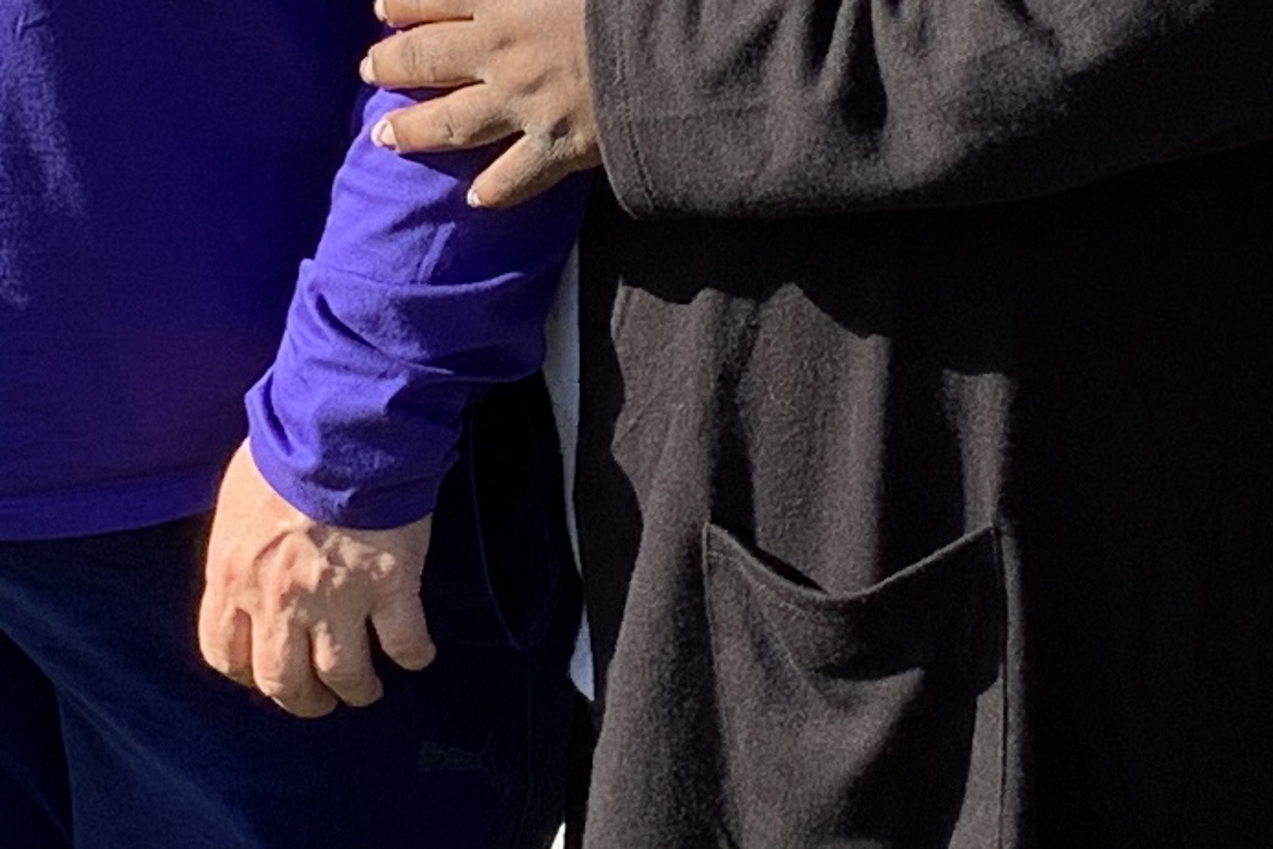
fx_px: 5552
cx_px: 644
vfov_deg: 8.7
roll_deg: -0.8
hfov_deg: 13.1
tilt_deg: -12.0
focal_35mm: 157
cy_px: -81
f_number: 1.8
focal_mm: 4.25
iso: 25
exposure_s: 1/687
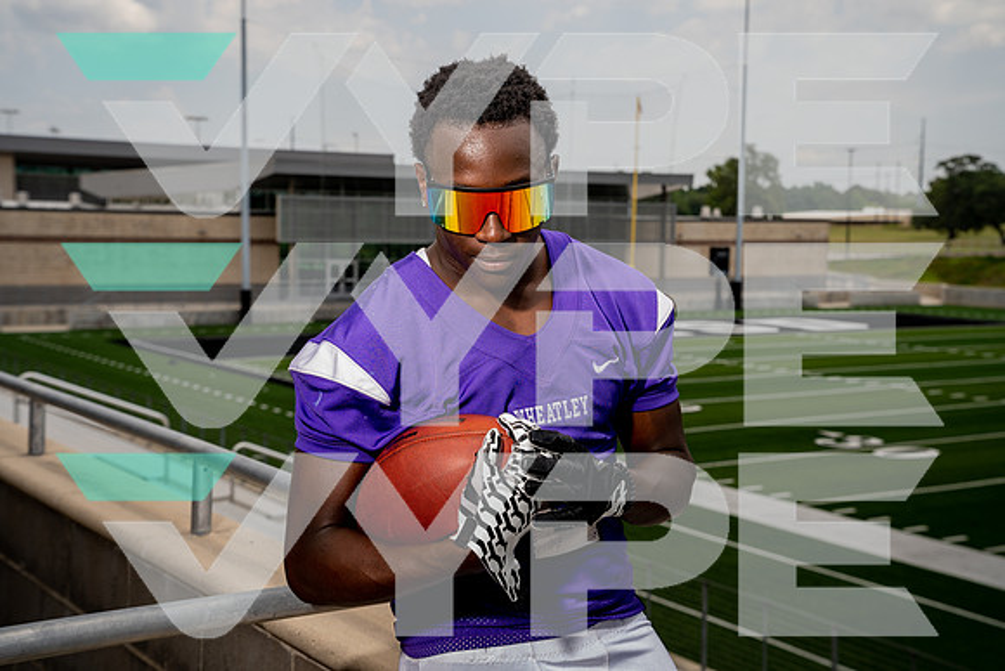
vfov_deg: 25.5
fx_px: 1480
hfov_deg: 37.5
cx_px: 502
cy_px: 336
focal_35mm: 53
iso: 100
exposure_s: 1/250
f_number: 6.3
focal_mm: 53
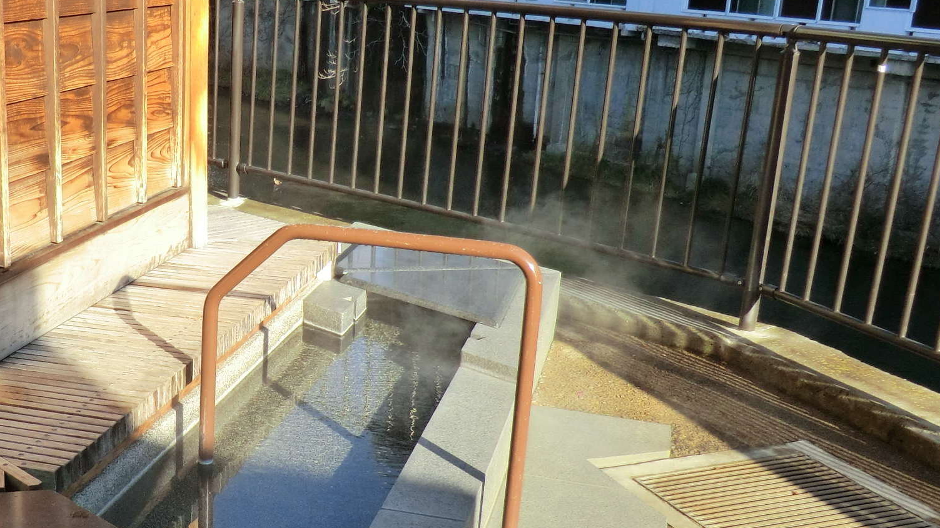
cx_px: 258
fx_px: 1221
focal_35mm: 49
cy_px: 366
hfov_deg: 41.1
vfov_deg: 24.3
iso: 80
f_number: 3.2
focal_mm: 4.3
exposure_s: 1/400
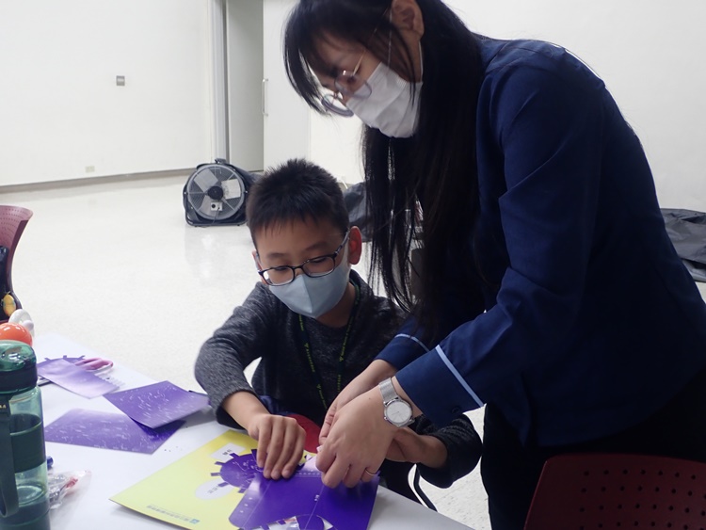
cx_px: 353
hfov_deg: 46.8
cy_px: 265
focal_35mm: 40
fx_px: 816
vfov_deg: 36.0
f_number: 2.8
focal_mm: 7.34
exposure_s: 1/40
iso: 200
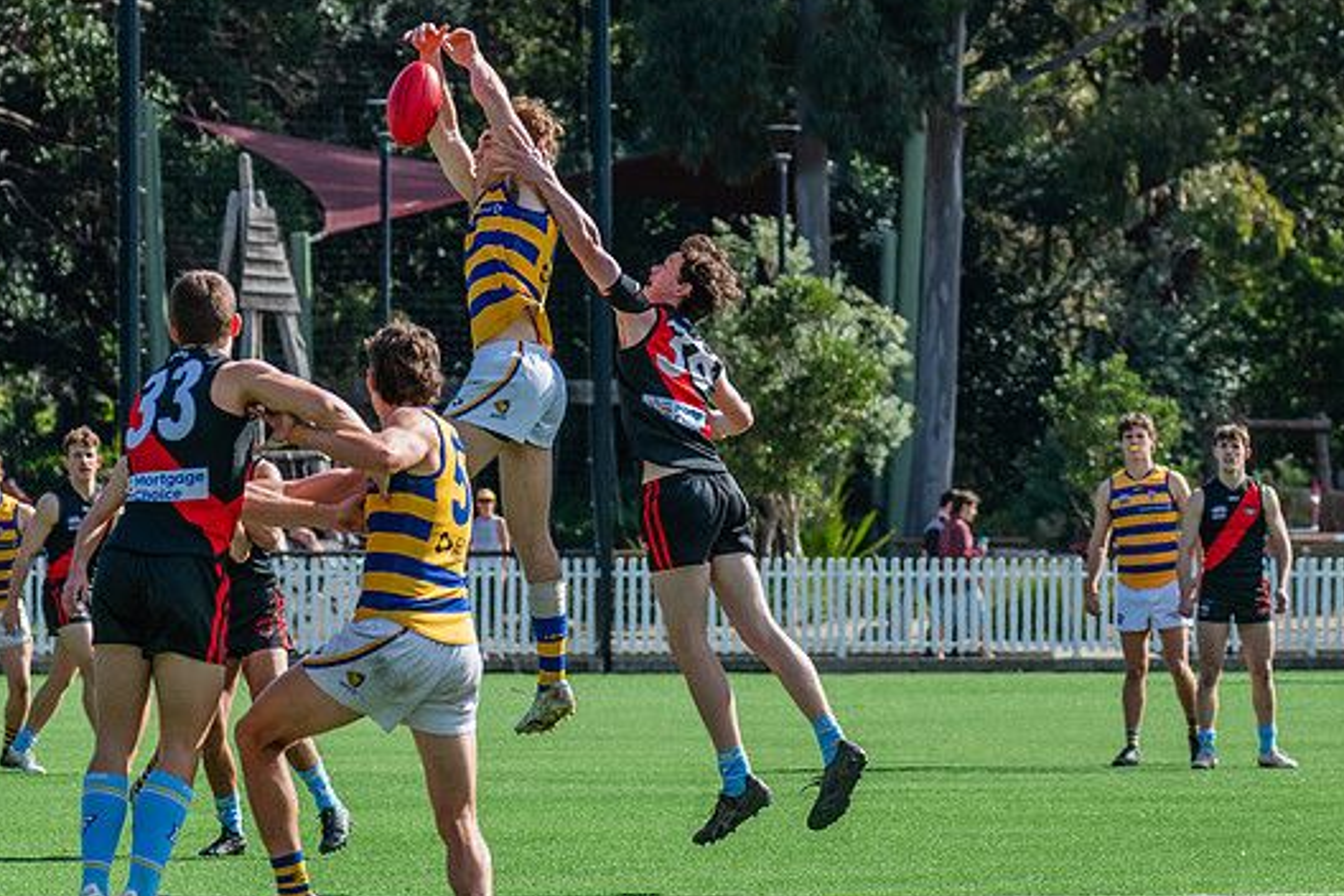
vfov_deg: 4.7
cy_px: 439
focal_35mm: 291
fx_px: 10863
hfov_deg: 7.1
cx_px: 725
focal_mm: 240
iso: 800
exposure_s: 1/1000
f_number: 10
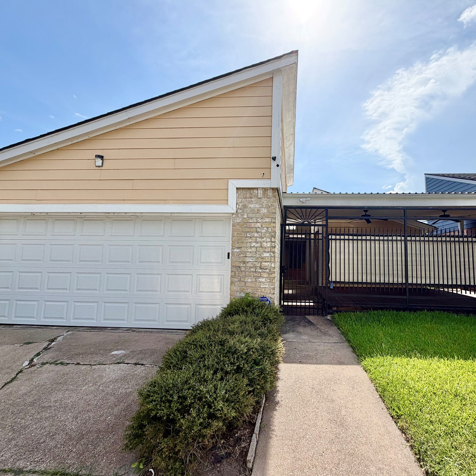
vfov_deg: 84.0
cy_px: 235
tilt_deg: +5.5
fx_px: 264
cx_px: 278
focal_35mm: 17
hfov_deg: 83.3
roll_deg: +0.3
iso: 20
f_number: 2.2
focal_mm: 2.22
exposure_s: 1/1125
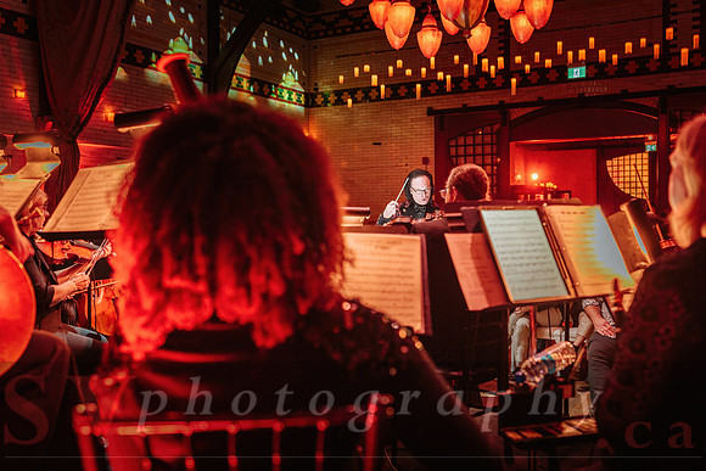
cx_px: 353
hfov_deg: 54.4
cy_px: 236
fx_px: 687
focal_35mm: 35
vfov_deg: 37.9
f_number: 2.8
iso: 1600
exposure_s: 1/40
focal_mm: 35
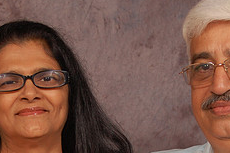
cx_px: 141
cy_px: 235
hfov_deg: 12.9
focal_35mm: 159
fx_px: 1015
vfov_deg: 8.4
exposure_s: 1/200
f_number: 5.6
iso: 400
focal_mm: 42
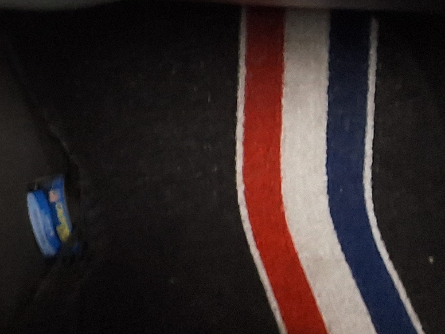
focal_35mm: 91
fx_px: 1170
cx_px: -212
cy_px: -153
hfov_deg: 19.0
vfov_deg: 15.1
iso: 200
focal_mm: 2.91
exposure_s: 1/24
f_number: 1.9
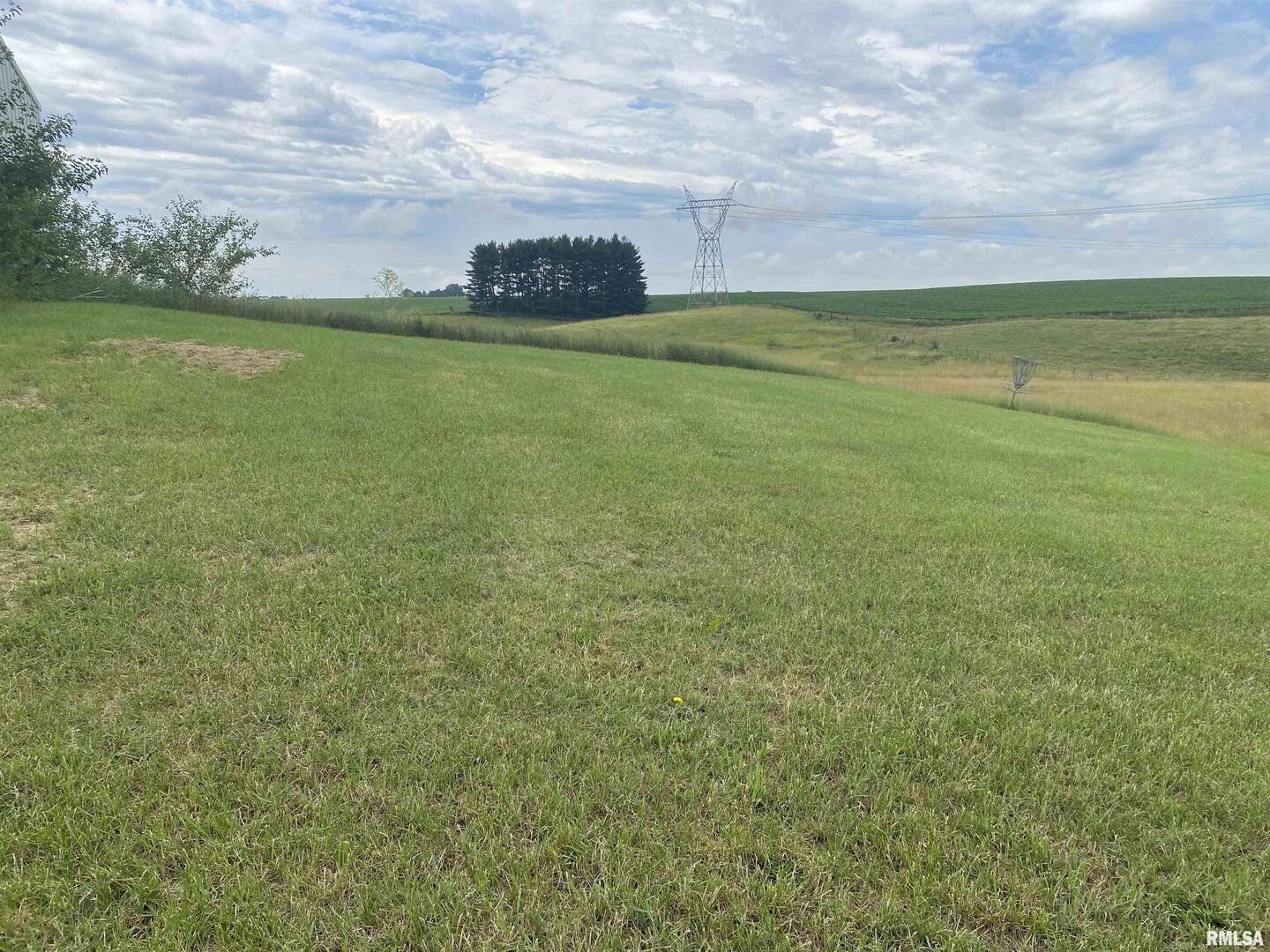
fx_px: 954
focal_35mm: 26
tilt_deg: -12.0
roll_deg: +1.1
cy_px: 476
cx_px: 635
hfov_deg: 67.3
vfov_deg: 53.1
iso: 32
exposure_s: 1/2358
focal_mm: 4.25
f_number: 1.8
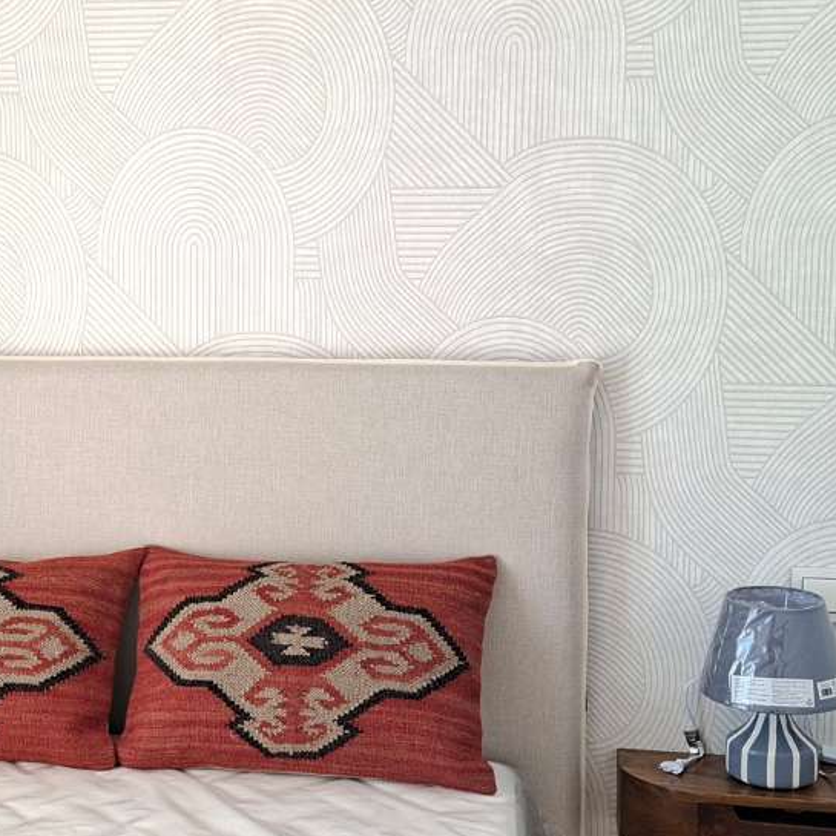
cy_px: 384
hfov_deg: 29.8
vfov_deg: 30.5
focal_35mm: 56
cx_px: 160
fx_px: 1530
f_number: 1.8
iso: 50
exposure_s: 1/100
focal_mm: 5.54
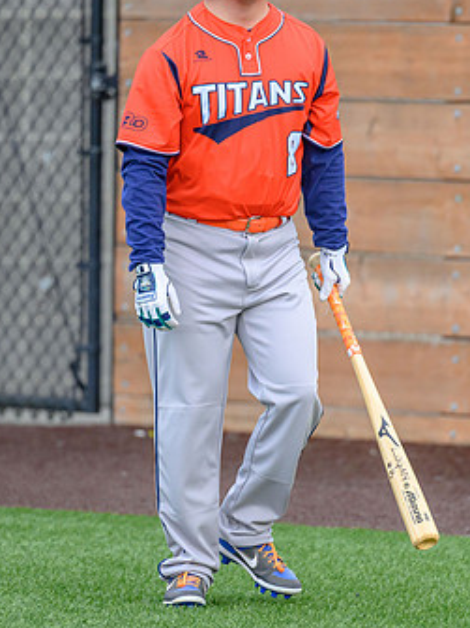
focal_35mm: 495
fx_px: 8967
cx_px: 280
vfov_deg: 4.0
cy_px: 288
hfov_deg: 3.0
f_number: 2.8
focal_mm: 200
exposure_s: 1/2000
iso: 1000
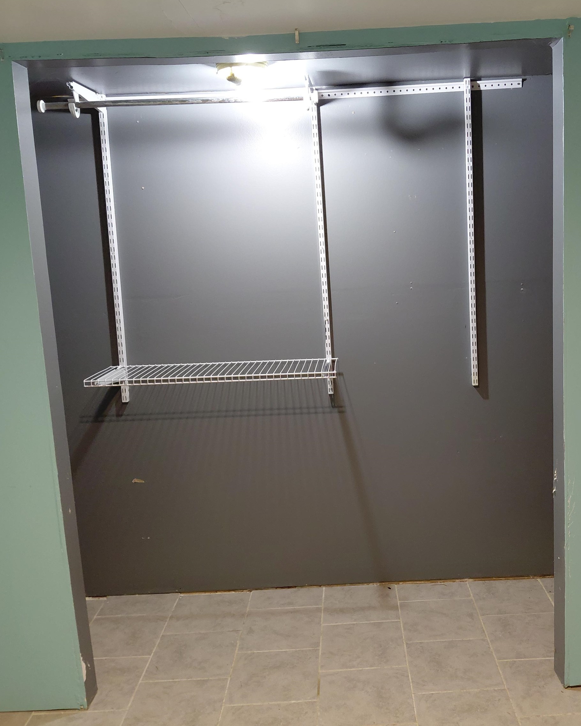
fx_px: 709
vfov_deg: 54.2
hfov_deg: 44.2
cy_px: 359
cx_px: 358
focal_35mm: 33
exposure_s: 1/40
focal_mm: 4.69
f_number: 1.8
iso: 400
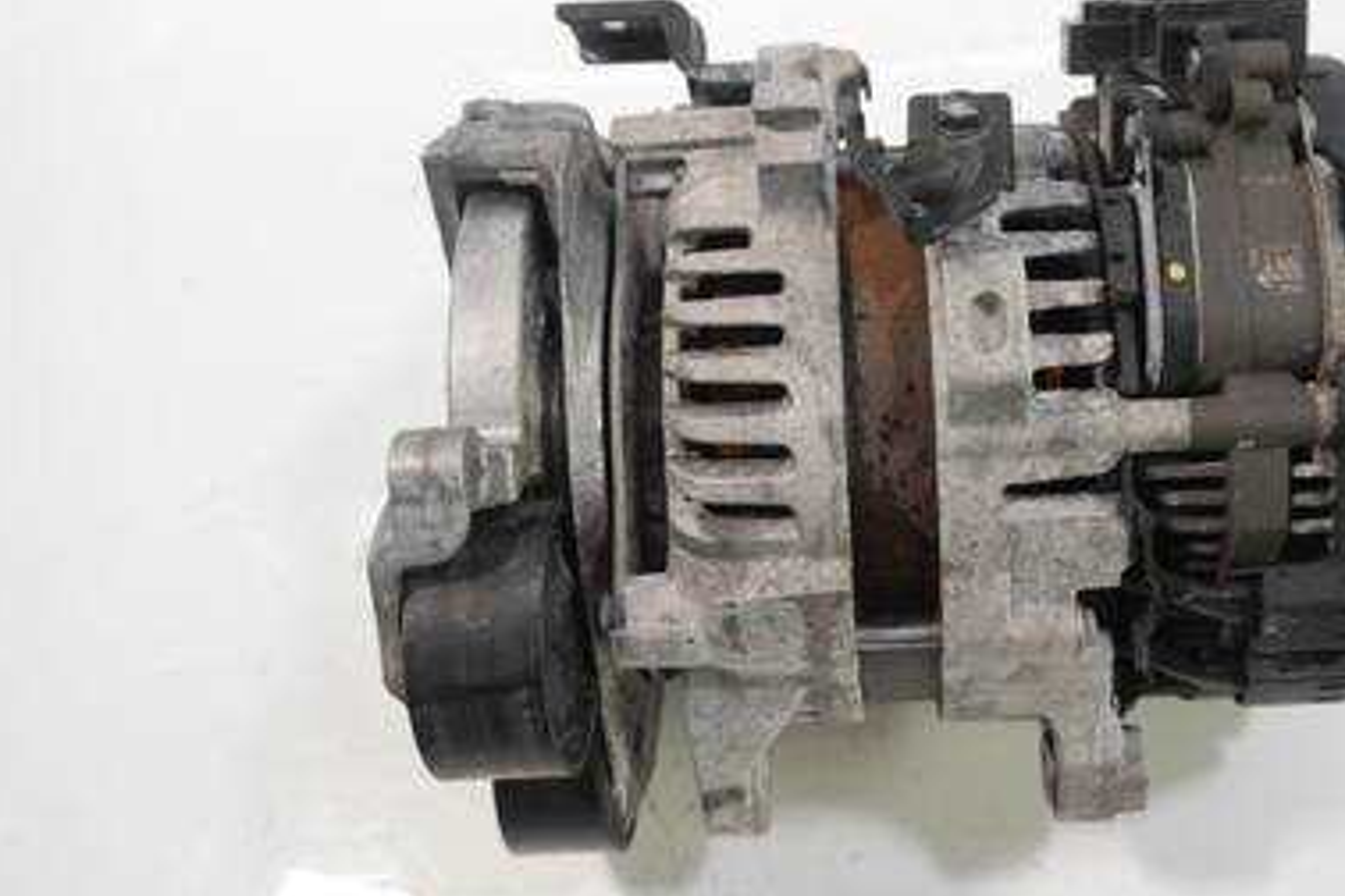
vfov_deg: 35.9
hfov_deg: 51.4
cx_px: 836
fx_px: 1382
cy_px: 377
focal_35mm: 37
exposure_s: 1/60
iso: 640
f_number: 3.5
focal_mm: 14
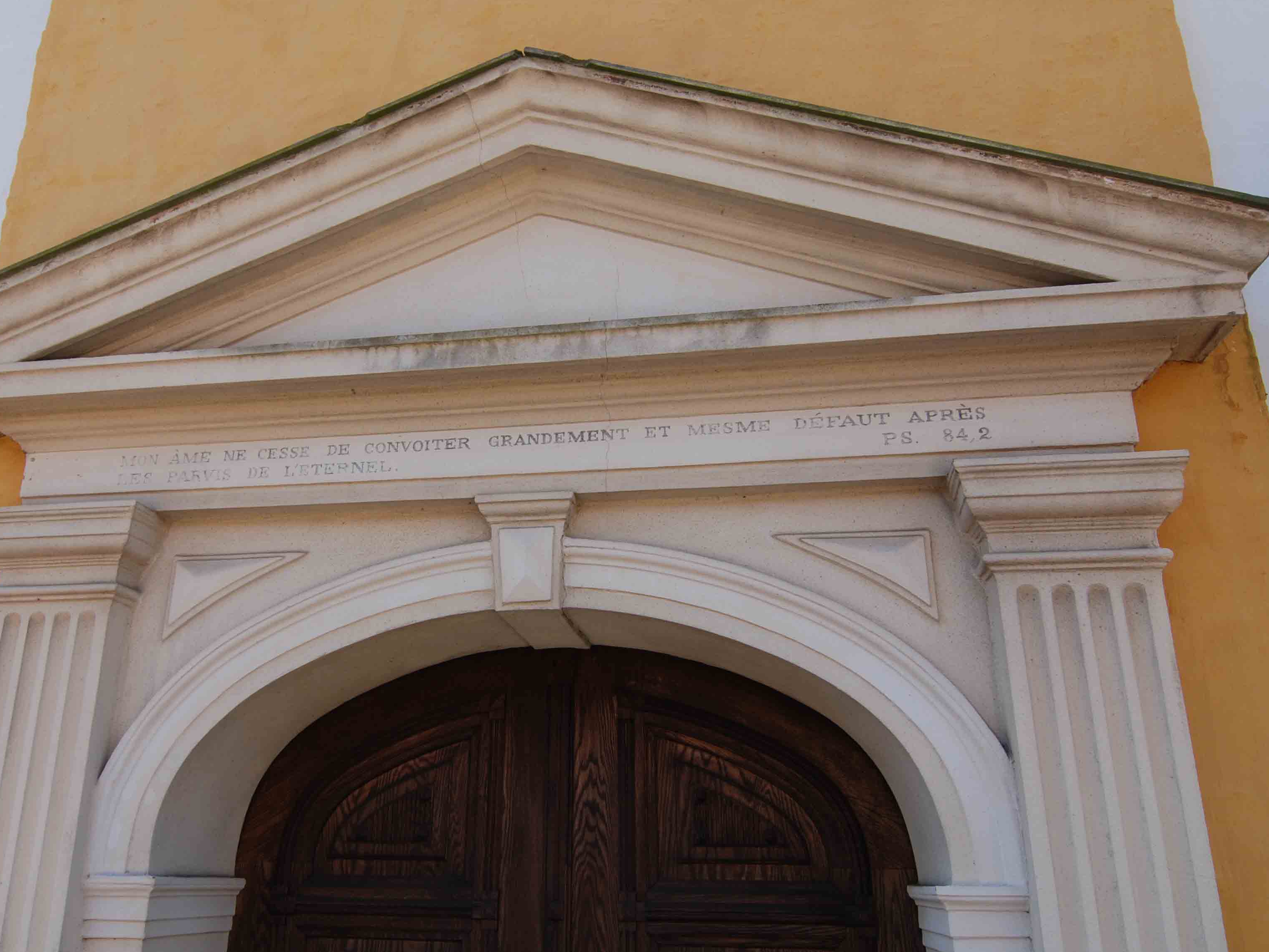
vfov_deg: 50.3
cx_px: 571
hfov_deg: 64.0
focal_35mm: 28
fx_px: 1012
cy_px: 506
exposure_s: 1/200
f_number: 7.1
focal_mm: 15
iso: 160
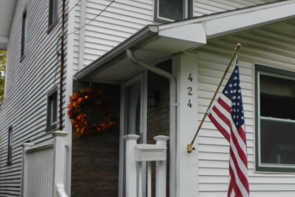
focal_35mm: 40
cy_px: 150
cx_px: 215
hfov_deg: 47.0
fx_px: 328
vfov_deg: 32.7
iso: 125
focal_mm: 4
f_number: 3
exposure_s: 1/800
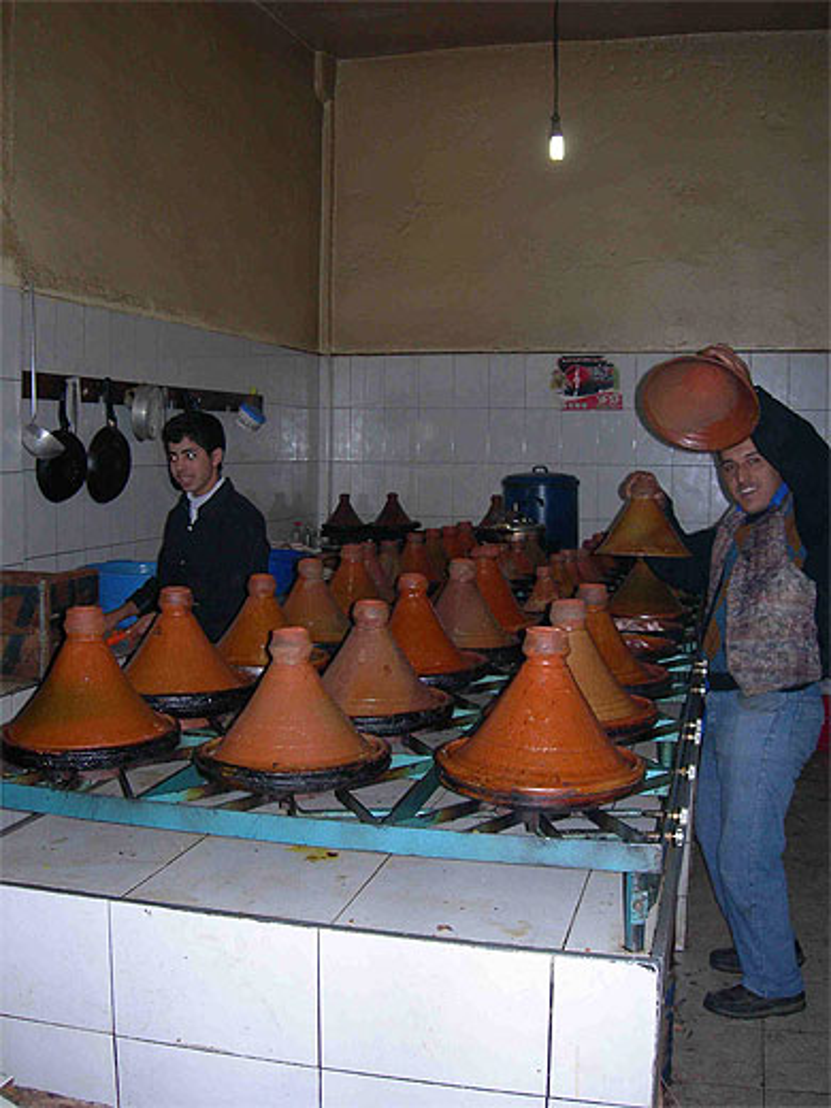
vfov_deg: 49.0
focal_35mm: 38
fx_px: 1216
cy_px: 554
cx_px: 416
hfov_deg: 37.7
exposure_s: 1/60.1
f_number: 2.8
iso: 149
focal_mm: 7.8
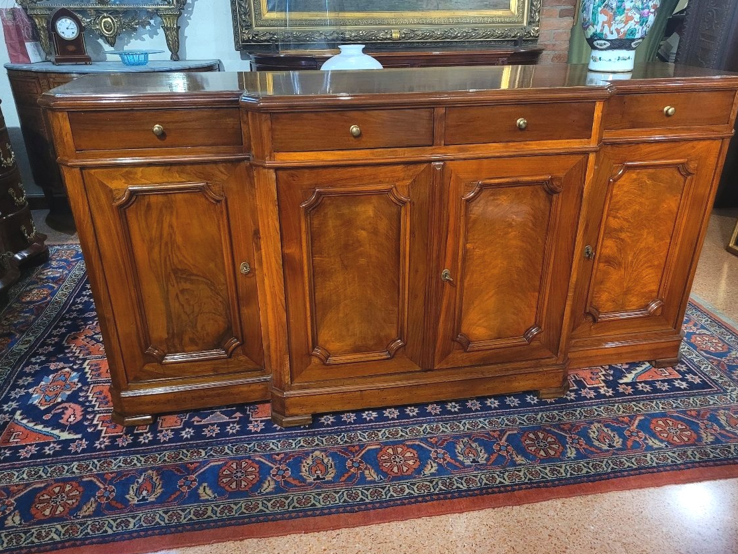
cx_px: 374
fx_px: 597
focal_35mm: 28
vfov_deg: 49.8
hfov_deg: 63.4
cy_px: 286
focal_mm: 5.4
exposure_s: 1/50
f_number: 1.8
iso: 640
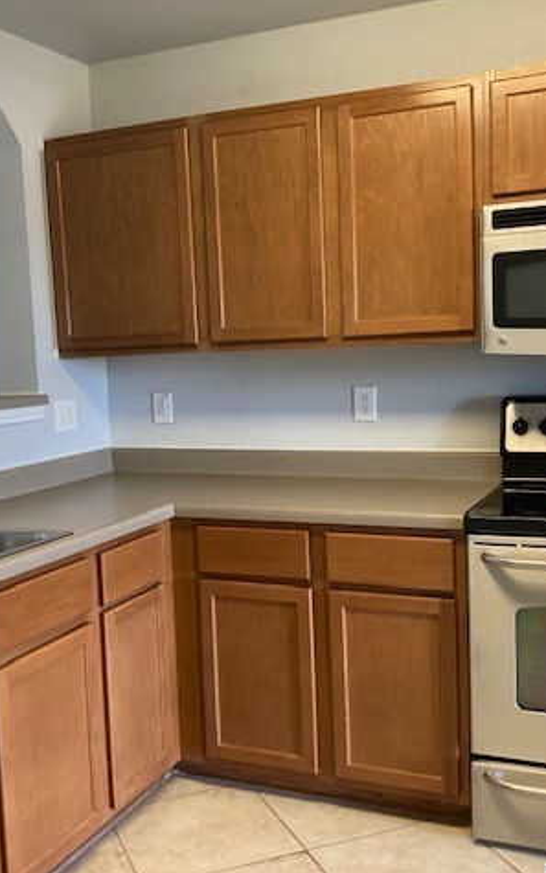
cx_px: 250
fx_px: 952
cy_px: 437
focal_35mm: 40
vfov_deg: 49.3
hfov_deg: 32.0
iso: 125
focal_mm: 3.99
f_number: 1.8
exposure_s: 1/60
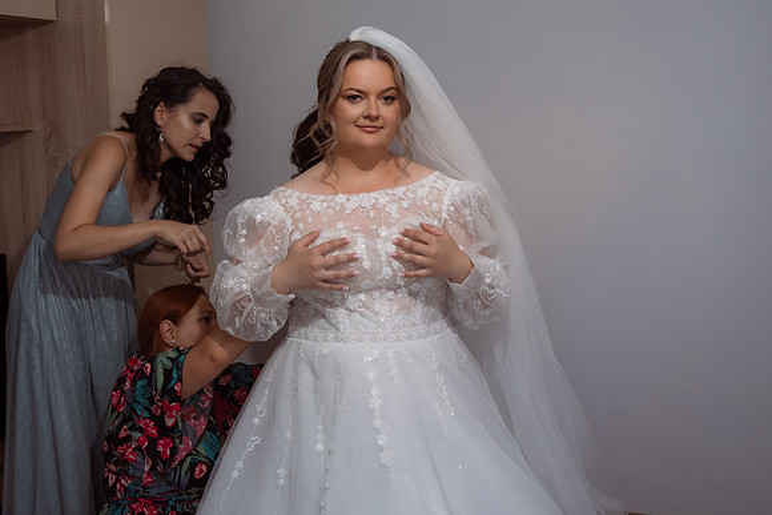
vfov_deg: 29.2
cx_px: 375
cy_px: 187
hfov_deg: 42.9
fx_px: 983
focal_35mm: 46
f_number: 2.8
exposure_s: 1/200
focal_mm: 36
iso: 800
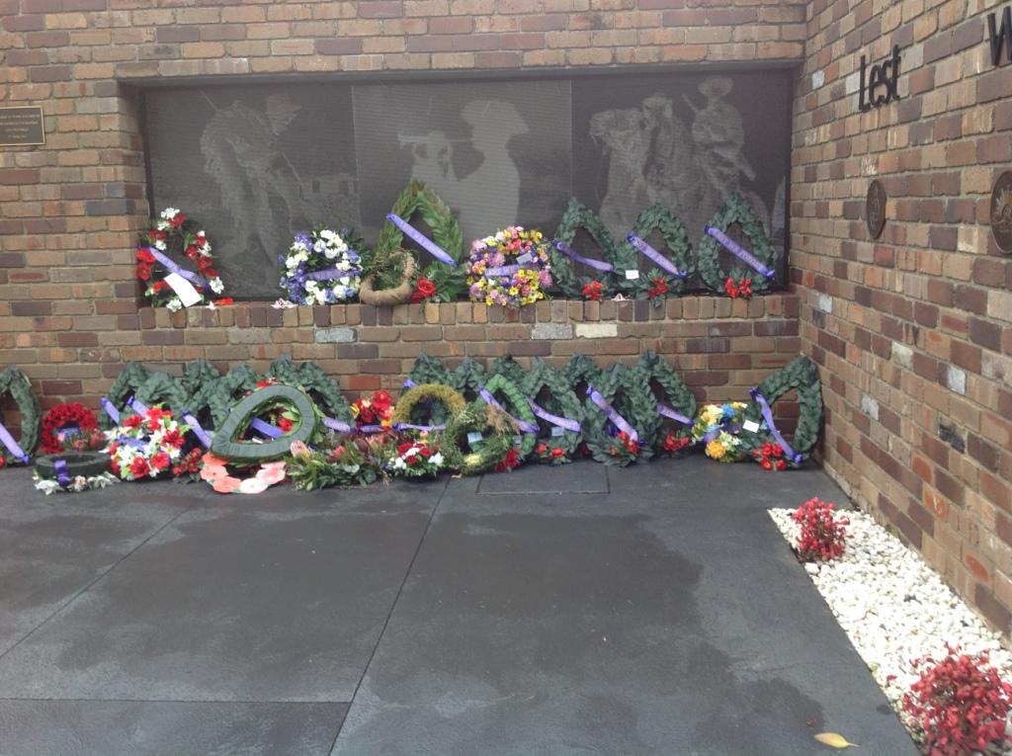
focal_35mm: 35
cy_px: 378
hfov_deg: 52.7
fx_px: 1022
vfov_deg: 40.6
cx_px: 506
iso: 50
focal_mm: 4.28
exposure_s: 1/153
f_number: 2.4
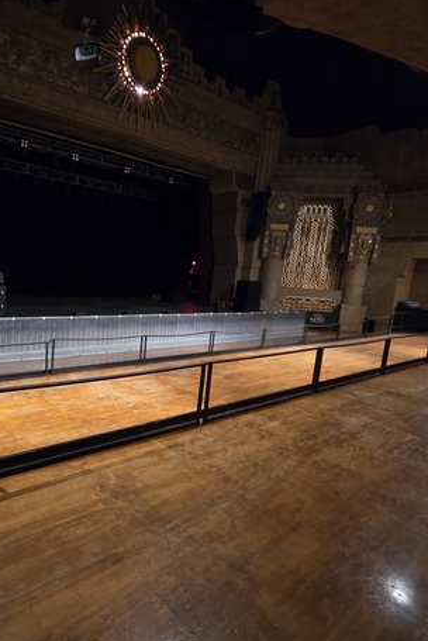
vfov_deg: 86.8
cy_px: 331
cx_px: 113
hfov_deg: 61.4
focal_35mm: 19
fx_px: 338
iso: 1250
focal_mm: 2.2
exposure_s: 1/24
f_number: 2.2
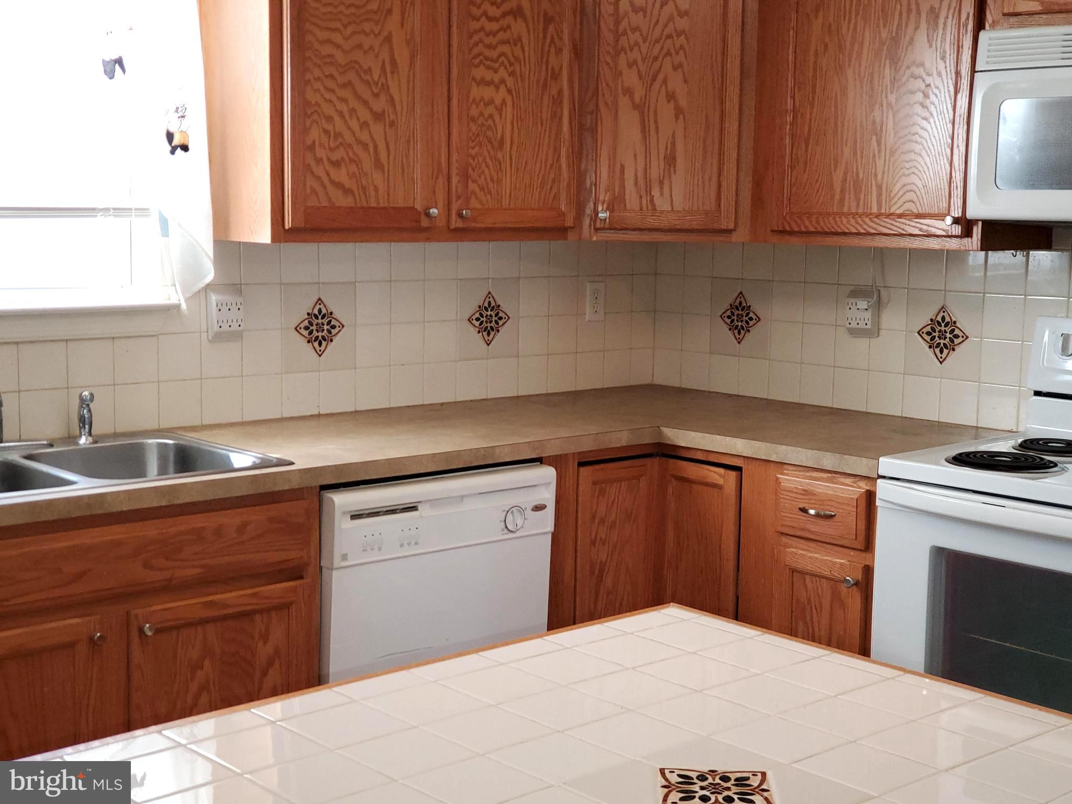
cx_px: 536
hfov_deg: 36.8
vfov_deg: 28.0
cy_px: 402
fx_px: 1610
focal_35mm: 52
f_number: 2.4
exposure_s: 1/30
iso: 200
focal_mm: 6
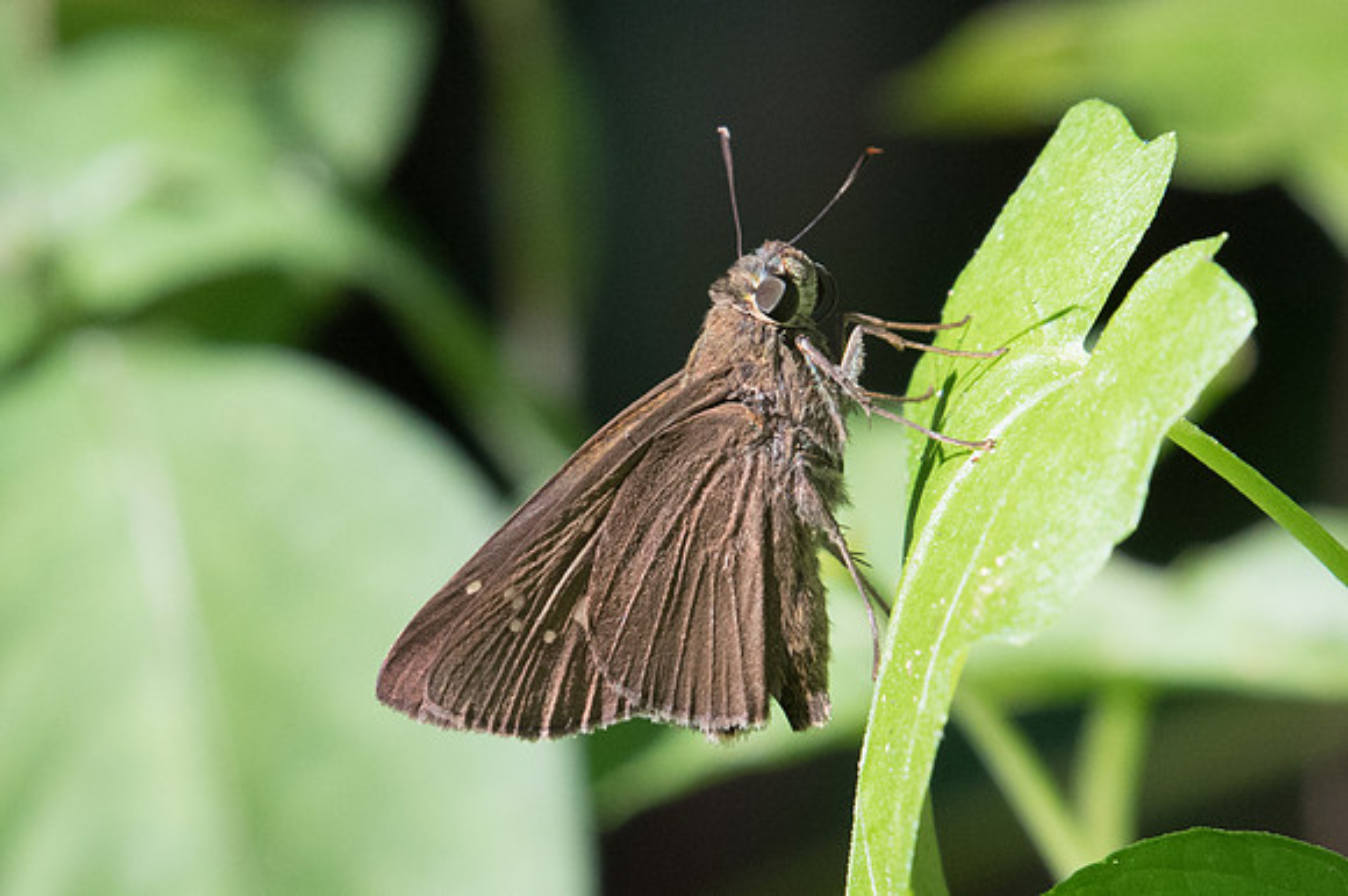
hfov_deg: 1.8
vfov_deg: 1.2
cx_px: 674
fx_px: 42882
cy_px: 571
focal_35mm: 1146
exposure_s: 1/400
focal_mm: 400
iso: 1000
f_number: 10
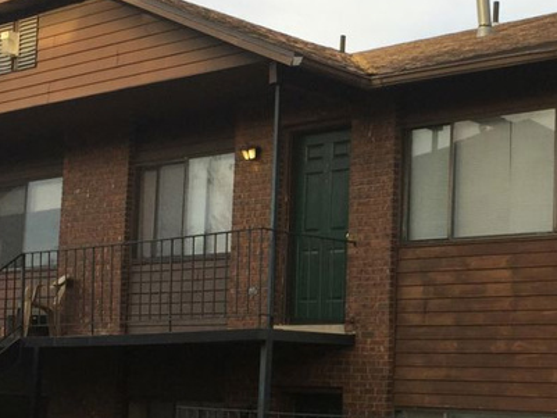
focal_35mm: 74
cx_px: 463
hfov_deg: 25.8
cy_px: 281
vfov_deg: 19.8
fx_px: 1191
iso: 32
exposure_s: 1/380
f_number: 2.2
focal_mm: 4.15
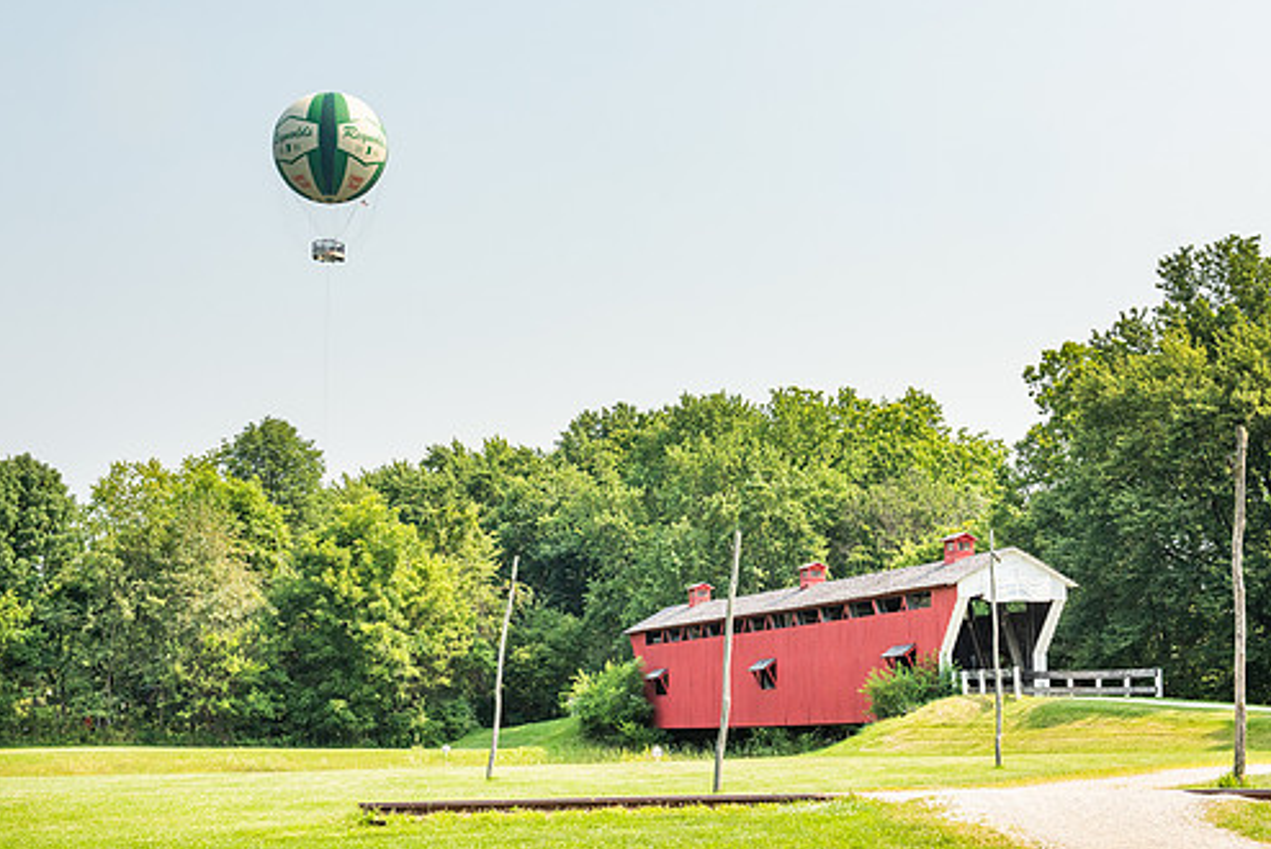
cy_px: 361
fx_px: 2155
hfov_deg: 32.9
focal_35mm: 61
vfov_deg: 22.3
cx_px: 679
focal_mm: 52
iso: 320
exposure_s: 1/1600
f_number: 5.6
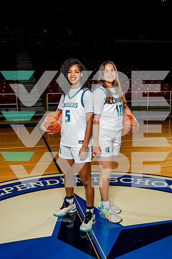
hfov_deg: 34.2
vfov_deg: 49.6
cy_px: 130
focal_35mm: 39
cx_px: 86
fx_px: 279
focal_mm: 39
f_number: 5.6
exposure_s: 1/250
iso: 640
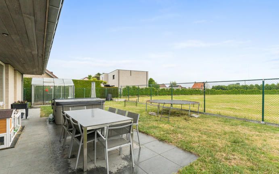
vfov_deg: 68.3
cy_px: 96
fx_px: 128
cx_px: 139
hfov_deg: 94.9
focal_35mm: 17
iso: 1250
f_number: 11
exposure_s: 1/800
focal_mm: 15.8
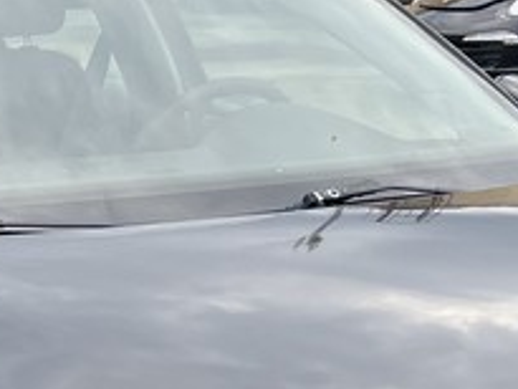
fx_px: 1946
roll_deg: +1.8
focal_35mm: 130
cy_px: 596
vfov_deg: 11.0
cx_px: 205
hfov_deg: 15.1
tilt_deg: -20.3
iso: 50
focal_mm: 5.7
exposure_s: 1/827
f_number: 1.5
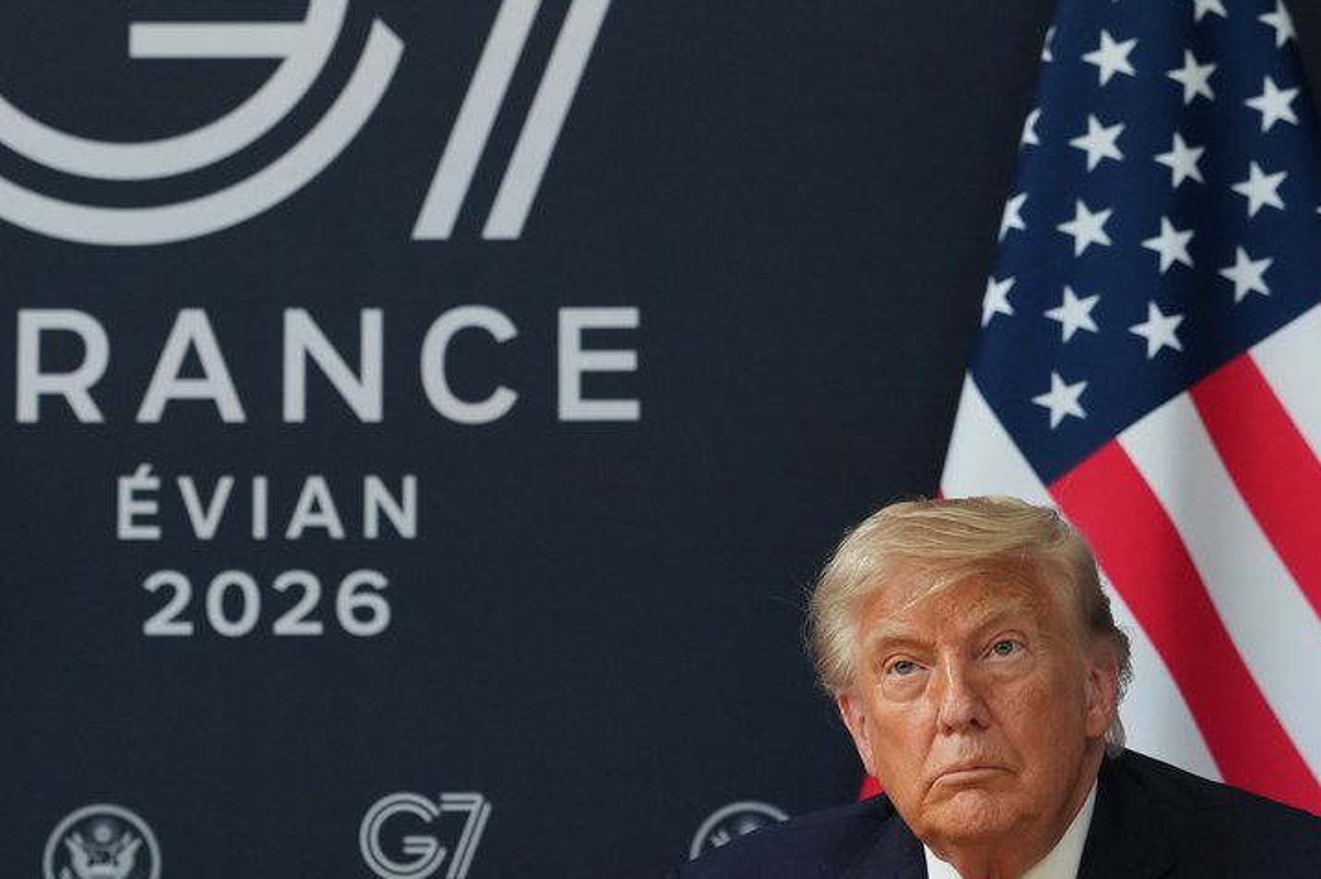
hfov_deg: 14.1
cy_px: 283
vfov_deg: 9.4
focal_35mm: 146
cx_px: 621
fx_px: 5355
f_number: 3.2
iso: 800
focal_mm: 68
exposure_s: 1/500
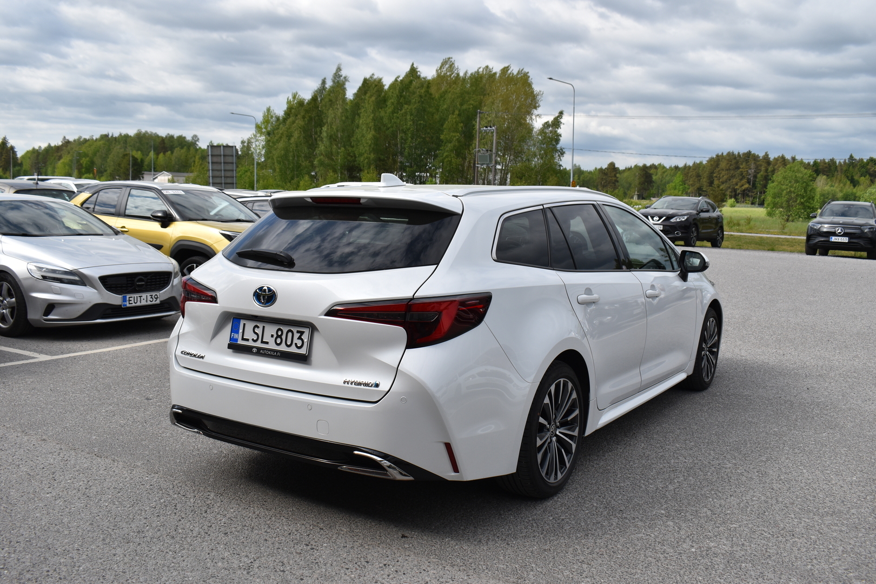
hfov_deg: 57.2
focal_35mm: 33
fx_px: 803
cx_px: 438
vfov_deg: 40.0
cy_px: 292
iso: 200
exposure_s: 1/750
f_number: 8
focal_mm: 22
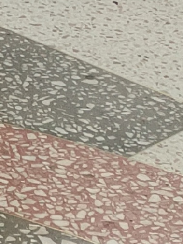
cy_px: -600
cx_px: -436
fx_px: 1635
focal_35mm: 232
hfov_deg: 5.8
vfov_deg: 7.1
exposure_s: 1/50
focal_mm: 5.52
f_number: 1.9
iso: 1378
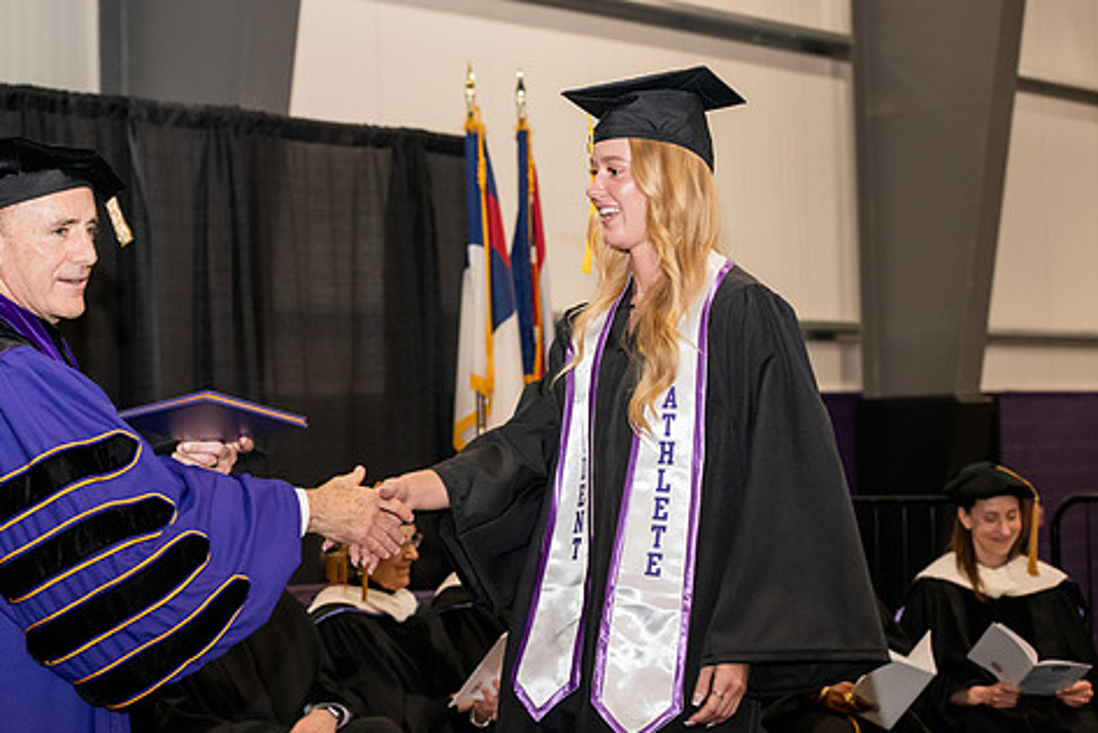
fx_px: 2624
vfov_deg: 15.9
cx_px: 428
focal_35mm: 86
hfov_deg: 23.6
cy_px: 341
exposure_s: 1/200
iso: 2000
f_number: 5
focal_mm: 70
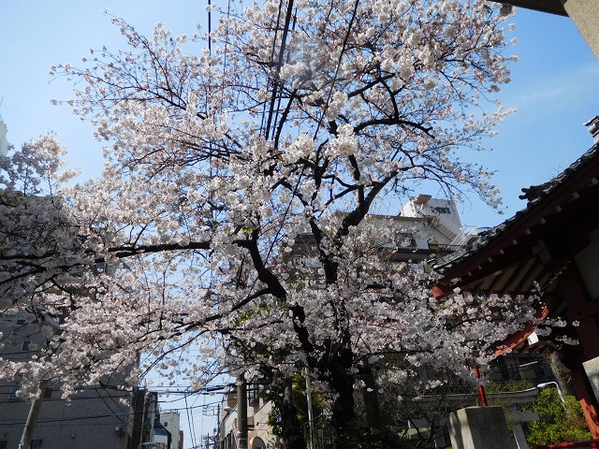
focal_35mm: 25
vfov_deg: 54.9
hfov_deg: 69.4
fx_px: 433
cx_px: 300
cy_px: 224
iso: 125
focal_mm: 4.5
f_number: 3.4
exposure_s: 1/1250
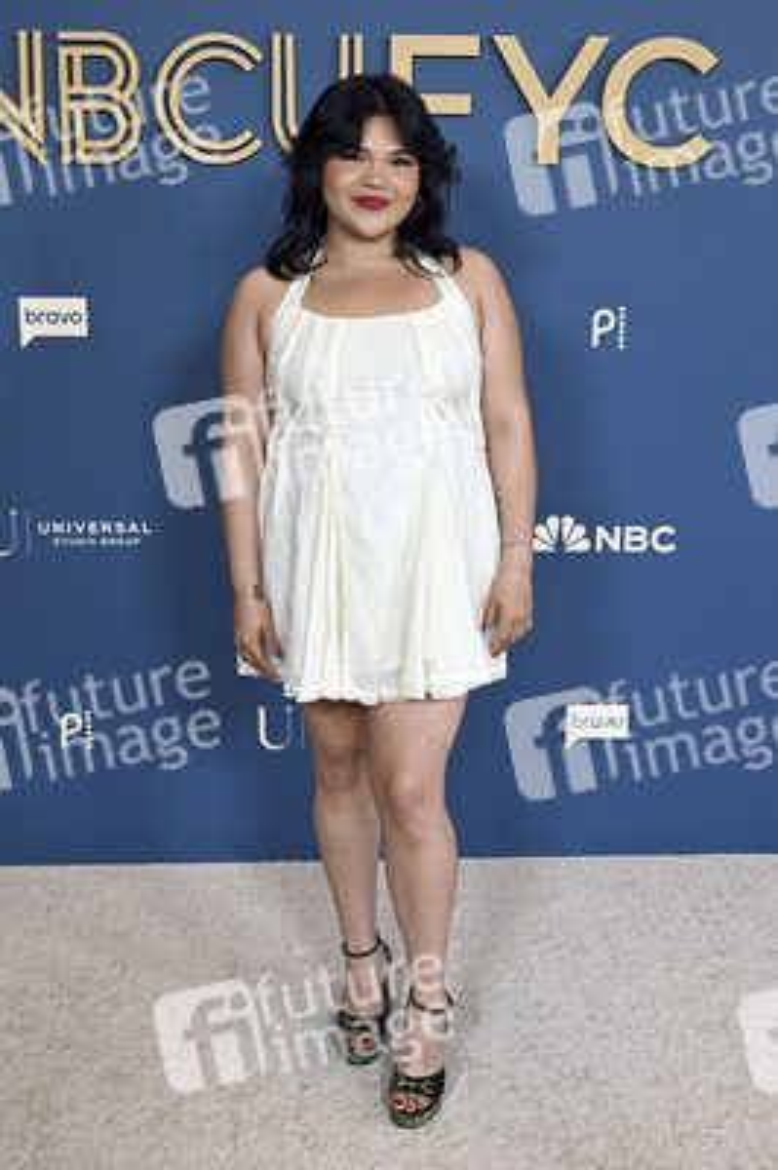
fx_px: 1494
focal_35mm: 46
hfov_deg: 29.2
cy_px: 585
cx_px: 389
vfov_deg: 42.8
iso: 2000
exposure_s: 1/320
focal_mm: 46
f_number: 5.6
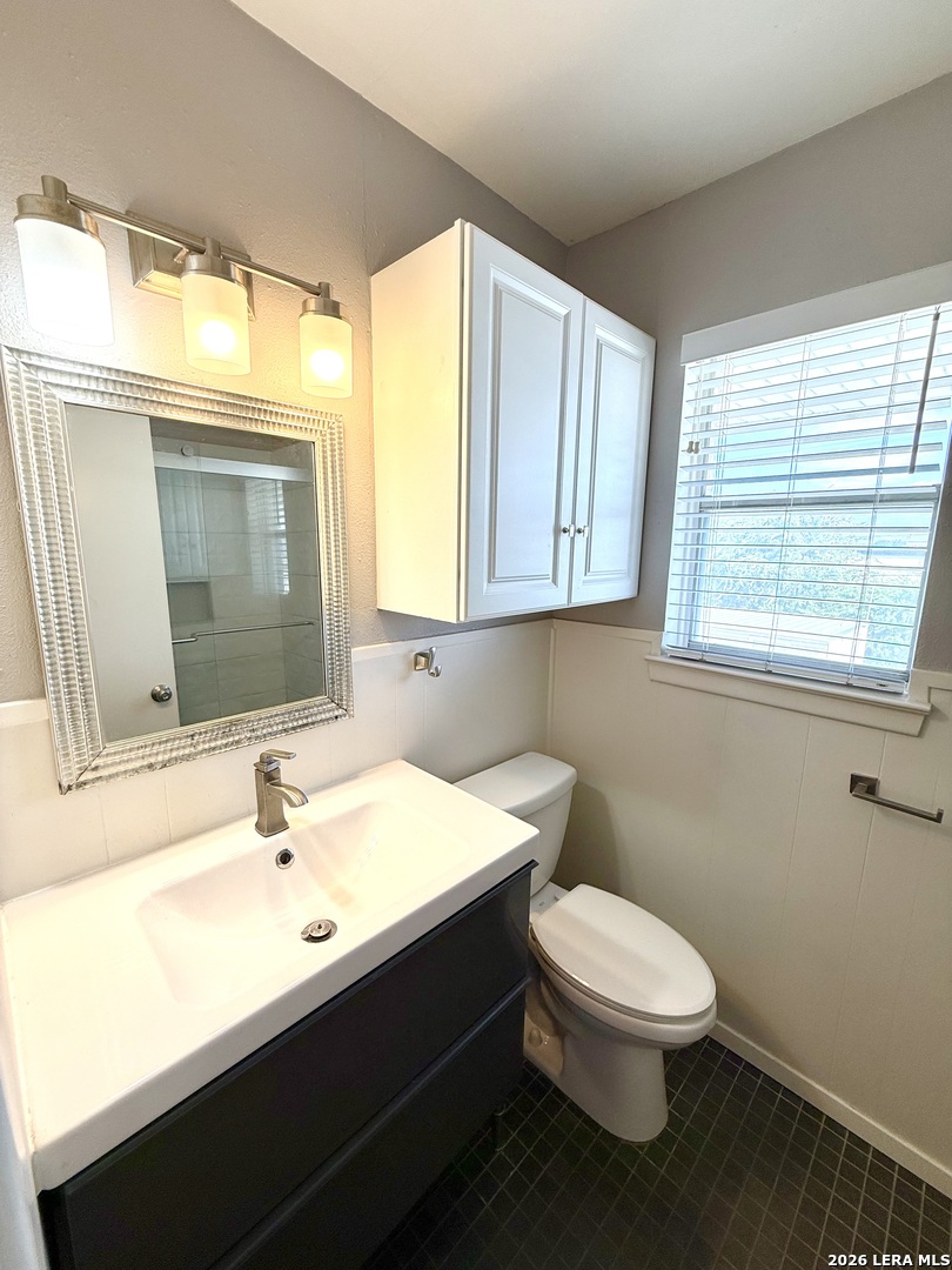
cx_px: 476
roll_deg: -0.8
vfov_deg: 102.1
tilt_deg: -9.7
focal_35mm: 14
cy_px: 635
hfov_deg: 85.7
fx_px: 513
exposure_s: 1/120
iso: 64
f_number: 2.2
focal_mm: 2.22
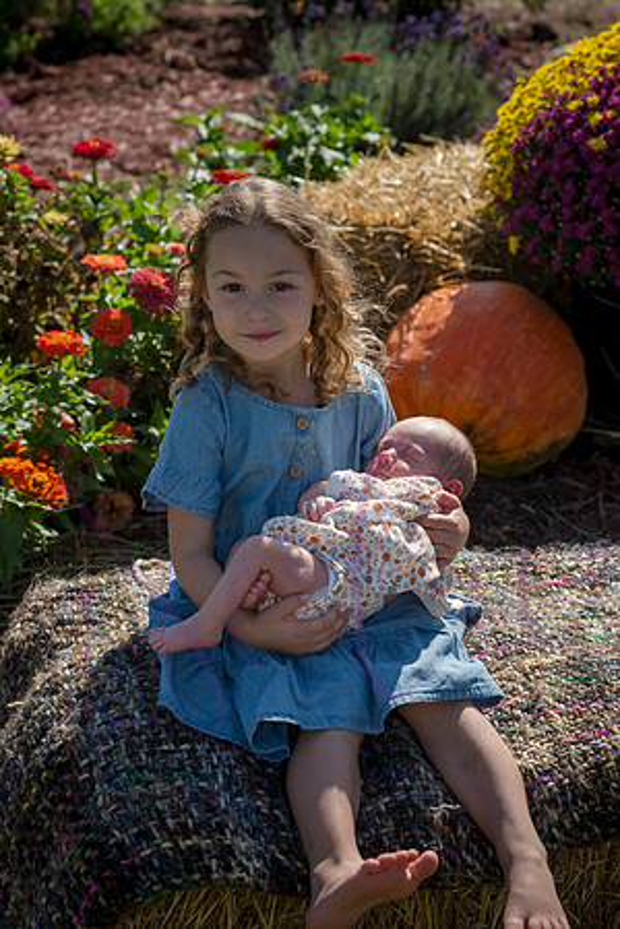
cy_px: 464
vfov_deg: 23.9
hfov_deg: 16.1
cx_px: 310
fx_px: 2196
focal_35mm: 85
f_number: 6.3
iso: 400
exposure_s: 1/1250
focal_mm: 85
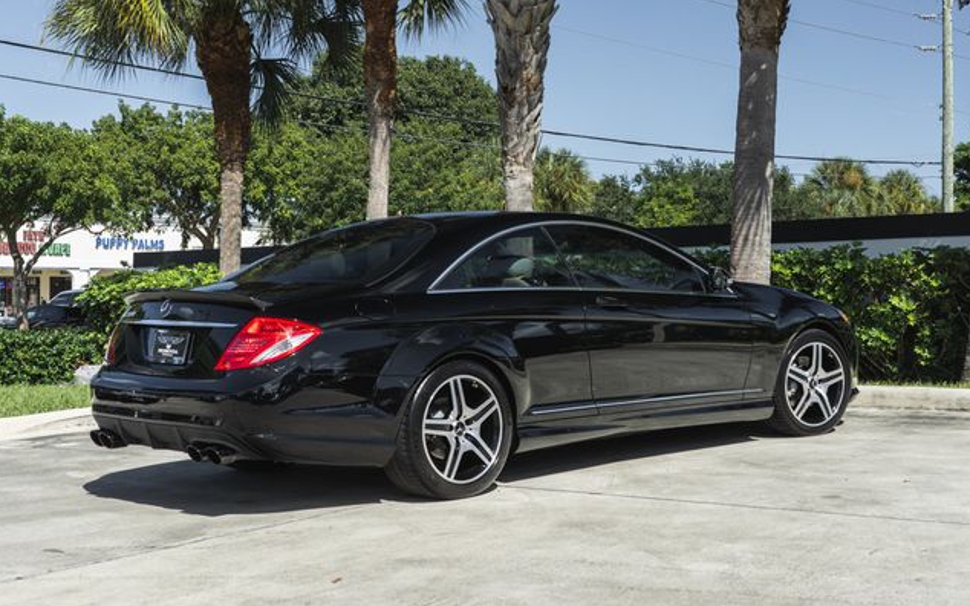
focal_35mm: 55
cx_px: 509
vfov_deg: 23.5
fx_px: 1454
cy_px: 256
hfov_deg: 36.9
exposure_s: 1/125
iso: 200
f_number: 7.1
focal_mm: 33
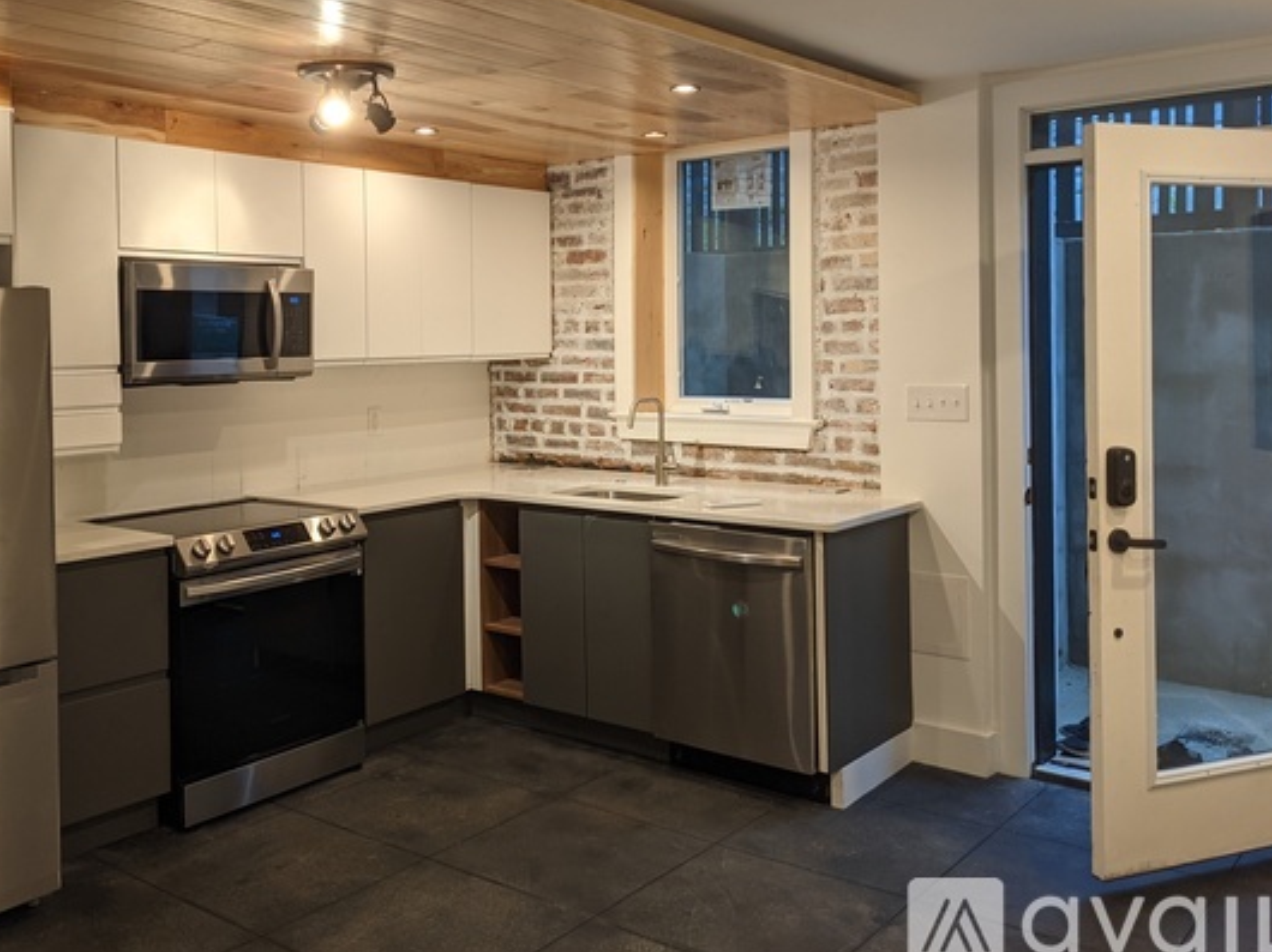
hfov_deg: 53.5
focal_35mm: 34
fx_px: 1249
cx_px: 496
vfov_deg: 41.5
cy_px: 374
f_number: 1.73
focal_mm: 4.38
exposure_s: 1/40
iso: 54
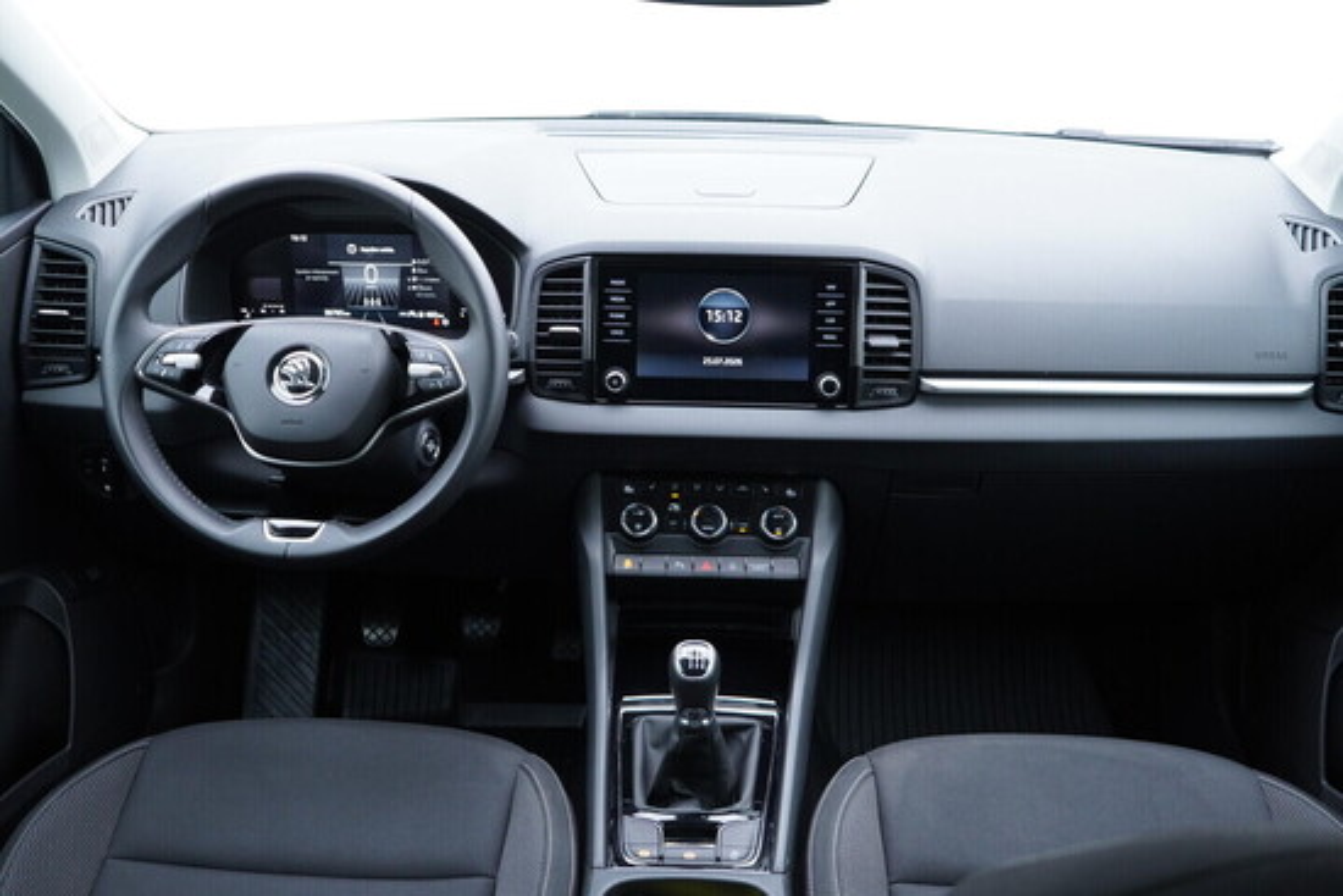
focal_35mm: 36
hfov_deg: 53.1
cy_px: 448
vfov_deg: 36.9
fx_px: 1343
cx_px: 672
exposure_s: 1/40
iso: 400
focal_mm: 24
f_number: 2.8
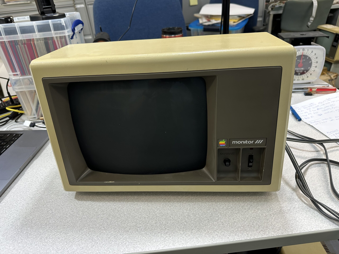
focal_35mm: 24
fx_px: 235
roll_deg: +5.7
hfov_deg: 71.6
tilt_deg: -31.4
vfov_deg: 56.8
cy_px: 127
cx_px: 170
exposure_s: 1/120
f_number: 1.78
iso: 160
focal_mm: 6.86
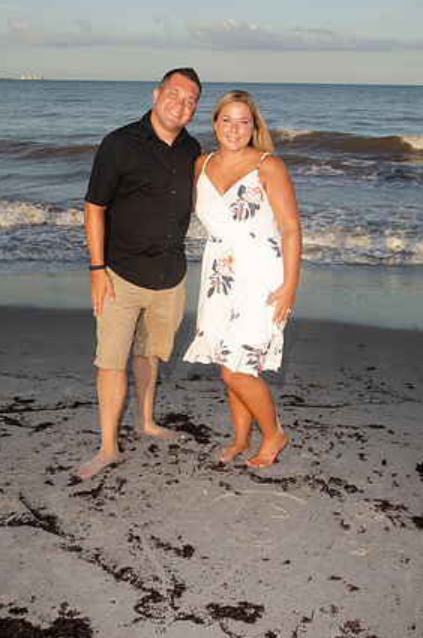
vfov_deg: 42.8
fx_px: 815
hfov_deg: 29.1
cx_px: 219
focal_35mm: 46
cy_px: 320
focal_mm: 29
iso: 100
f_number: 7.1
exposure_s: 1/250
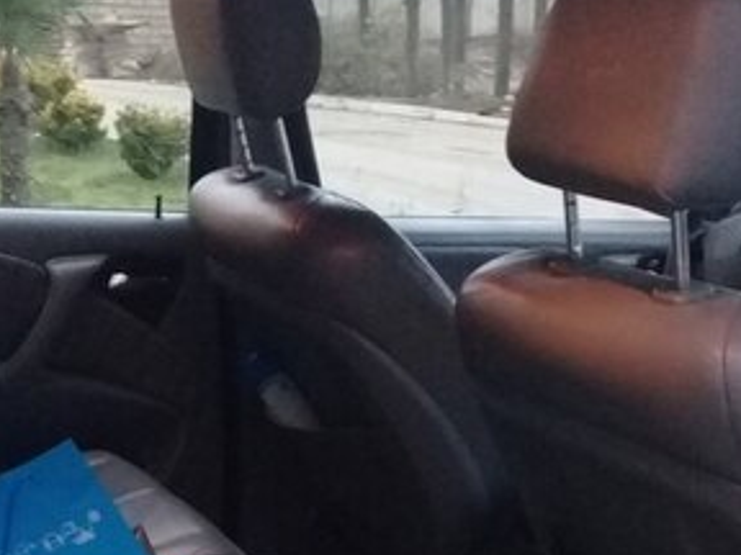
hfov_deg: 27.2
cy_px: 608
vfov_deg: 19.8
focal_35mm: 71
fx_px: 1520
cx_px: 221
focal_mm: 3.3
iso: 400
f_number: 2.2
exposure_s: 1/17
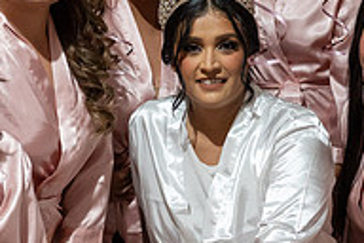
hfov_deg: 19.2
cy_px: 43
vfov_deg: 12.9
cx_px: 229
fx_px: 1072
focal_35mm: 106
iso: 1600
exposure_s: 1/125
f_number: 3.5
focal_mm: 35
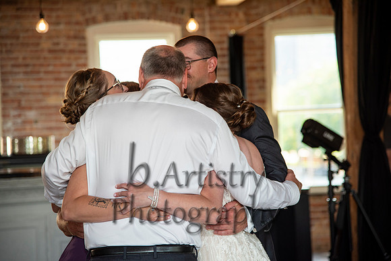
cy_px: 130
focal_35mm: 110
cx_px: 196
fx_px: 1195
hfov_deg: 18.6
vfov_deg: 12.5
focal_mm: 110
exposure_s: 1/125
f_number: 4
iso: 400
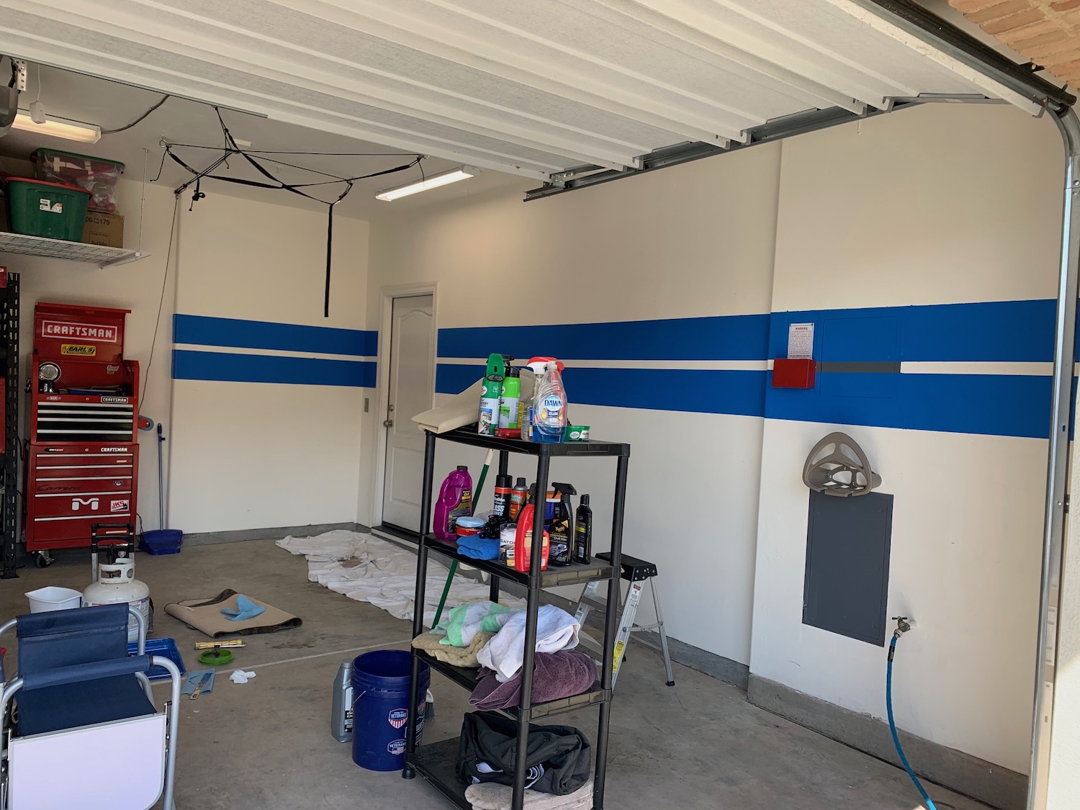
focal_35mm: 26
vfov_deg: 53.1
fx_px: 811
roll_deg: -2.4
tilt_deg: -1.9
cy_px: 405
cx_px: 540
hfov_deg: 67.3
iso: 25
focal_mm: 4.25
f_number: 1.8
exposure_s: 1/412
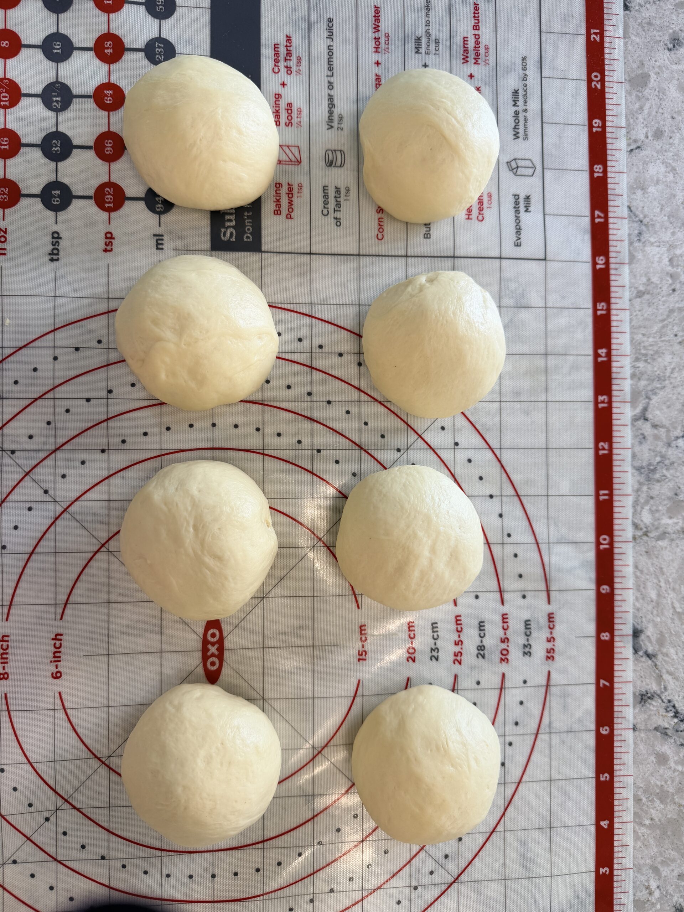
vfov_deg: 71.6
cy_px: 456
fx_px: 632
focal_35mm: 24
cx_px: 342
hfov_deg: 56.8
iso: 64
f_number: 1.78
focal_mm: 6.76
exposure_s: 1/211
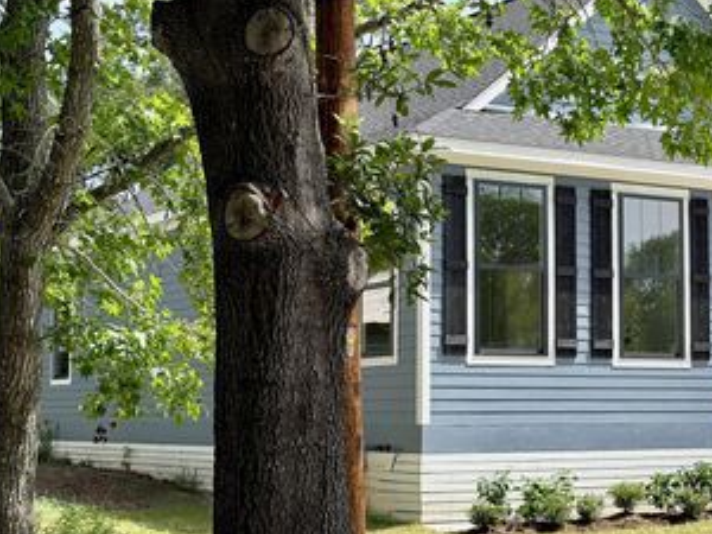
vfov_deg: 19.6
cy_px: 305
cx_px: 534
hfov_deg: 25.7
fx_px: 1543
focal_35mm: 75
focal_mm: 6.76
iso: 64
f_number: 1.78
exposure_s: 1/2370
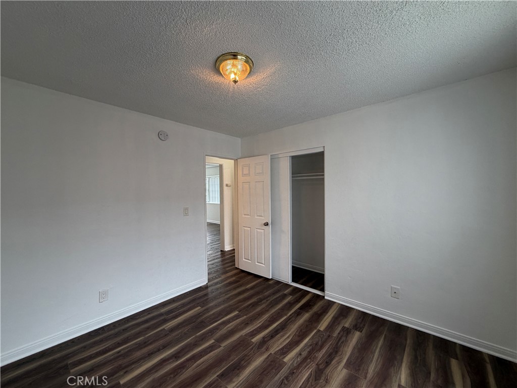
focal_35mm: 14
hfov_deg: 102.1
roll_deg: +1.0
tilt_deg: +0.2
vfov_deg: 85.7
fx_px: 209
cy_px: 194
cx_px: 258
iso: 160
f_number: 2.2
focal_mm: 2.22
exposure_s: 1/120
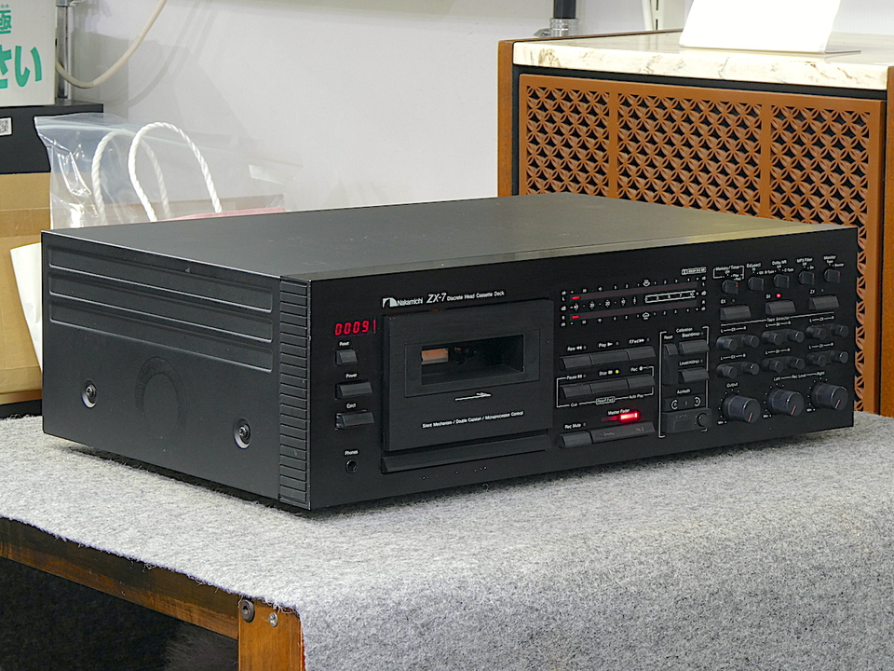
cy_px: 336
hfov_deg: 17.1
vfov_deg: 12.9
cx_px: 447
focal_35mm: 115
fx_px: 2970
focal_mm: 20.6
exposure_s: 1.6
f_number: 8
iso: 100
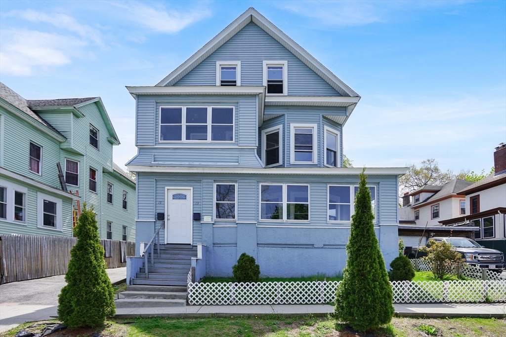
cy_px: 168
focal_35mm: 16
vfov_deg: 73.8
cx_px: 253
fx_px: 225
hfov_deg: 96.7
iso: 100
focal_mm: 16
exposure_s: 1/100
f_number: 10
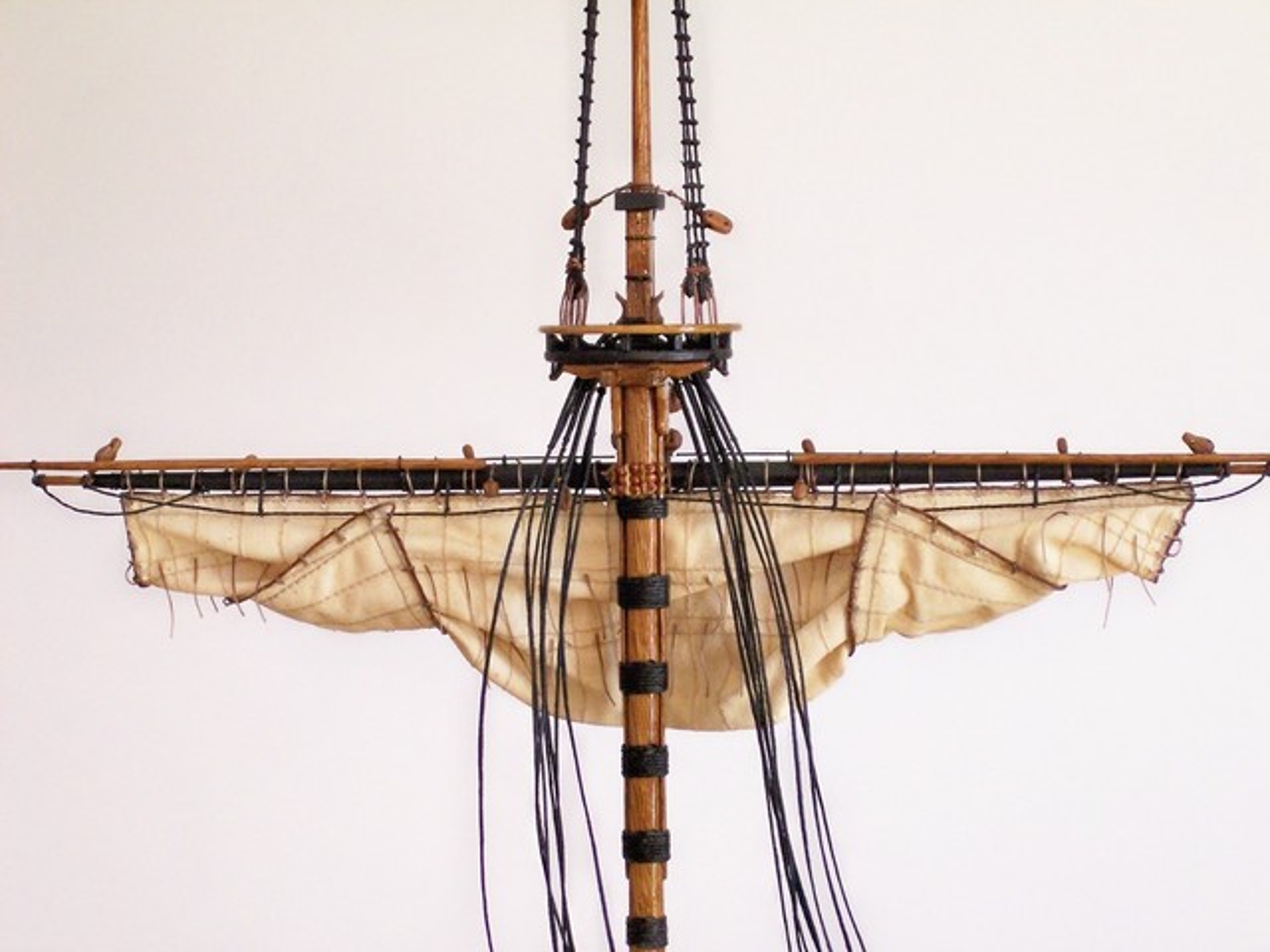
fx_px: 4293
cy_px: 476
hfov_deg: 16.8
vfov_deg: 12.7
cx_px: 635
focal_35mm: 117
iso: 200
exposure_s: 1/45
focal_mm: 24
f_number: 4.8
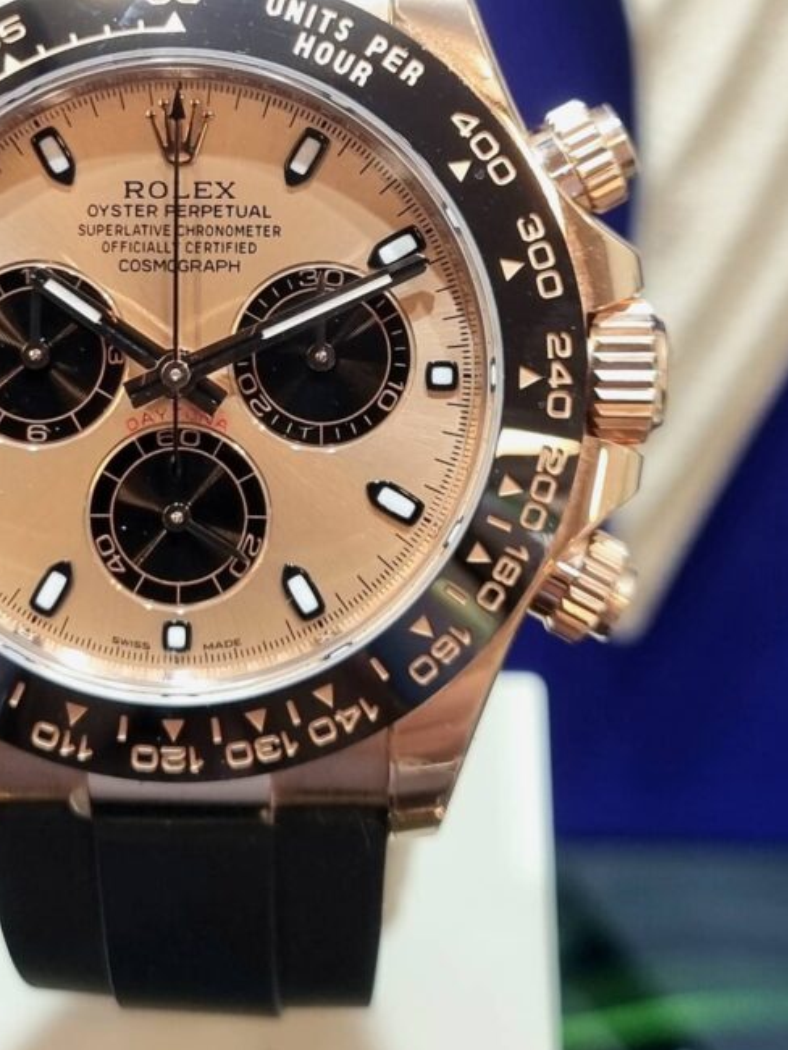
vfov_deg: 39.4
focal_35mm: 48
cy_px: 399
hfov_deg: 29.9
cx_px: 210
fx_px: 1456
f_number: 1.8
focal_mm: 5.4
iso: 80
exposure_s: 1/100
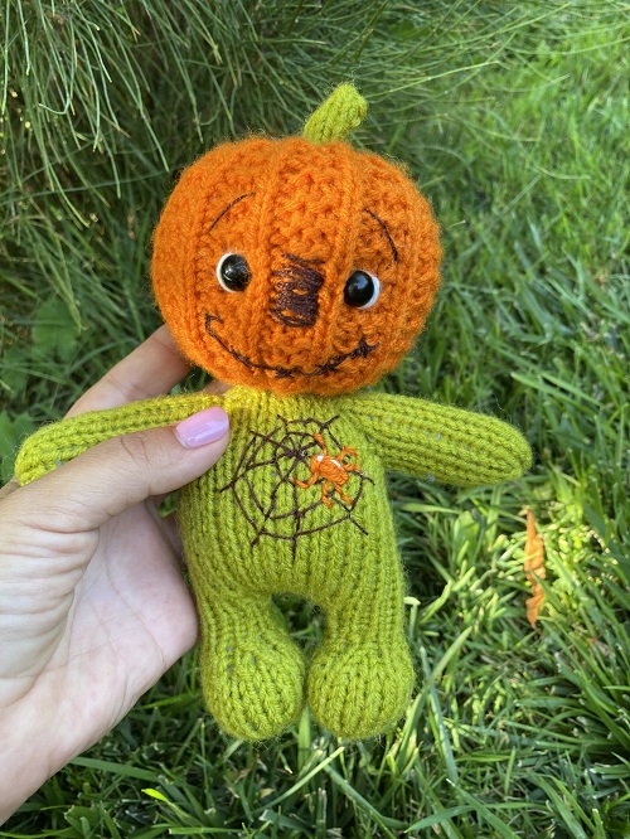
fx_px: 631
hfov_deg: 53.1
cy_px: 420
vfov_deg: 67.3
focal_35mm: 26
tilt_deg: -49.9
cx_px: 315
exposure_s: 1/121
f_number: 1.8
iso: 64
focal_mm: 4.25
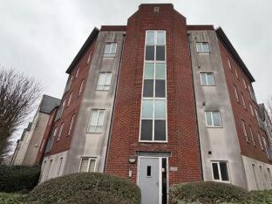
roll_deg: -2.3
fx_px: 149
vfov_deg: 68.5
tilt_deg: +23.9
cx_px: 152
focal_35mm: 19
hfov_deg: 84.3
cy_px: 111
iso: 40
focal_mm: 2.22
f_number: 2.2
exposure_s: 1/164
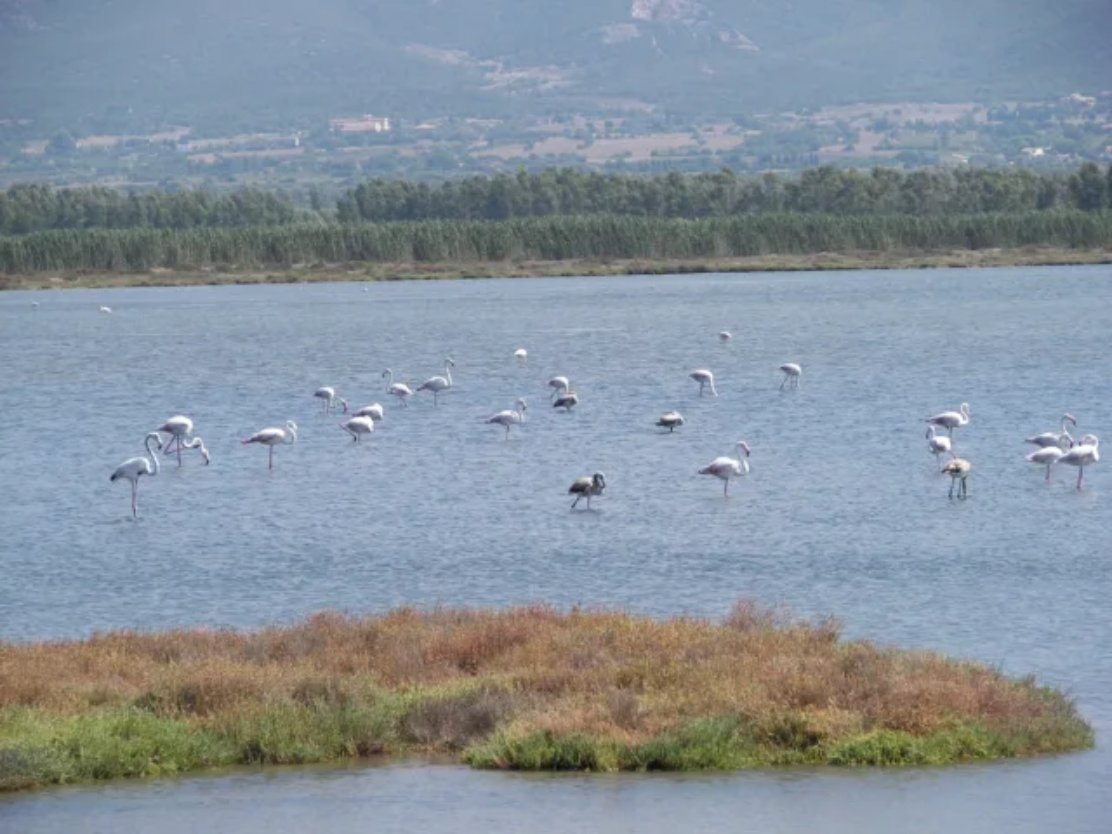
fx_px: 7196
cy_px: 417
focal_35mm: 224
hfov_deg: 8.8
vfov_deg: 6.6
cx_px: 556
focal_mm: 37.2
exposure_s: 1/800
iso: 64
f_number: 3.6
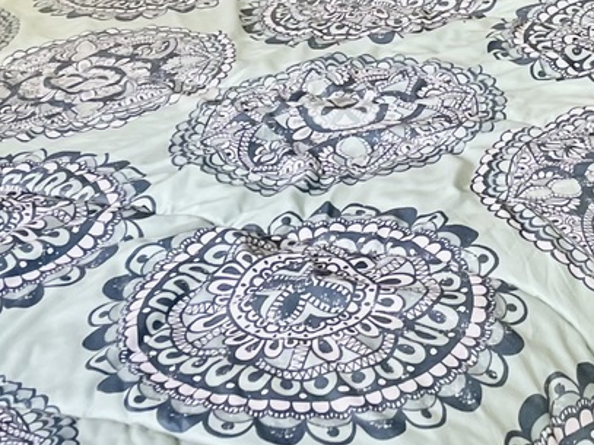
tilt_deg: -13.4
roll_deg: +6.3
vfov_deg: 15.3
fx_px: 1578
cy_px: -133
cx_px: 562
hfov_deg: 20.8
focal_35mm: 92
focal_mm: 4.2
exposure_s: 1/60
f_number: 1.6
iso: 320
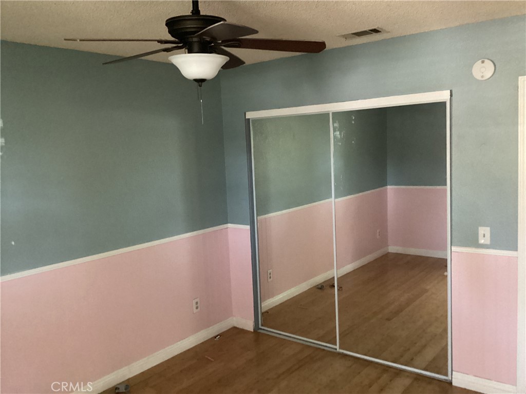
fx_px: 471
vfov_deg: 45.4
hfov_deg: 58.4
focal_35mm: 31
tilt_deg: -6.4
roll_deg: +2.4
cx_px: 263
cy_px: 197
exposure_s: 1/24
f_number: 2.4
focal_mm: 3.3
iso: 800
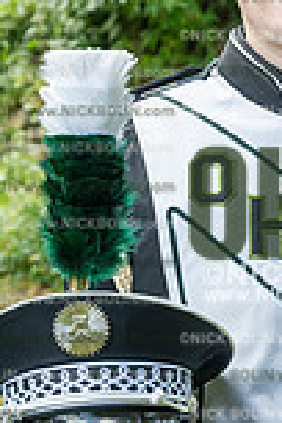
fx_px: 1798
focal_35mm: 153
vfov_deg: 13.4
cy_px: 224
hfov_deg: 8.9
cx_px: 304
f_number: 5.6
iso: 1000
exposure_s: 1/500
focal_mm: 52
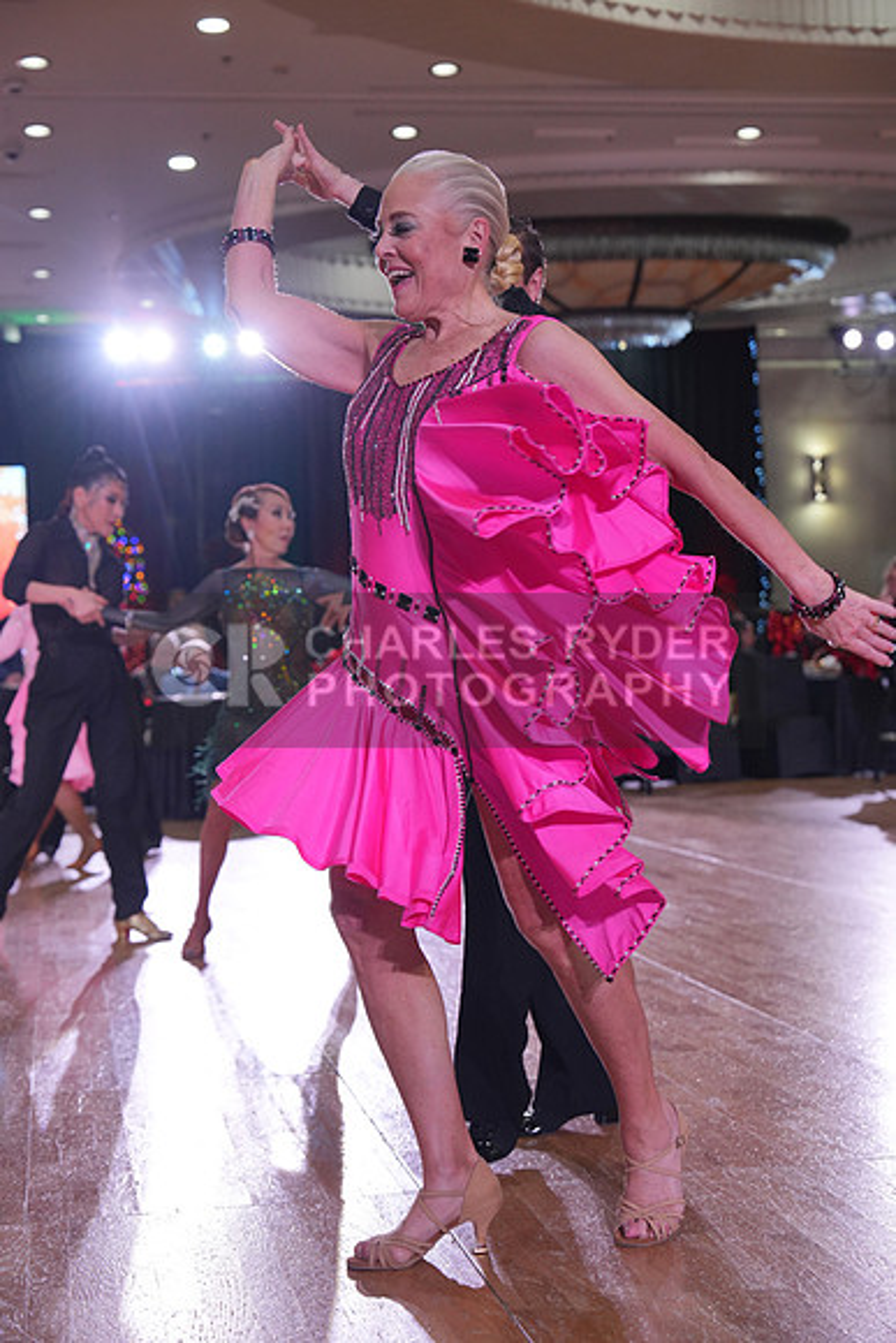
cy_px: 672
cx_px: 448
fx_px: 2127
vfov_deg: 35.0
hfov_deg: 23.8
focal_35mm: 57
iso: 1600
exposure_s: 1/500
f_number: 4
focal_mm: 57
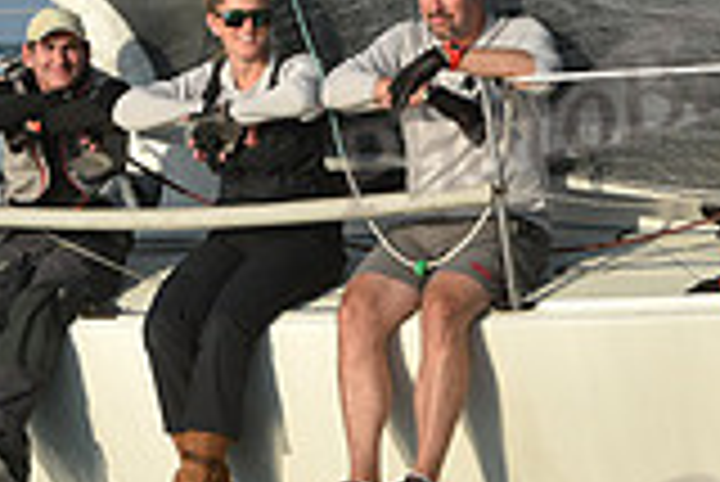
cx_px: 104
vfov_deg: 5.4
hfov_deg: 8.1
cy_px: 399
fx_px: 5064
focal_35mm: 253
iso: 320
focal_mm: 70
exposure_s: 1/800
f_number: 10
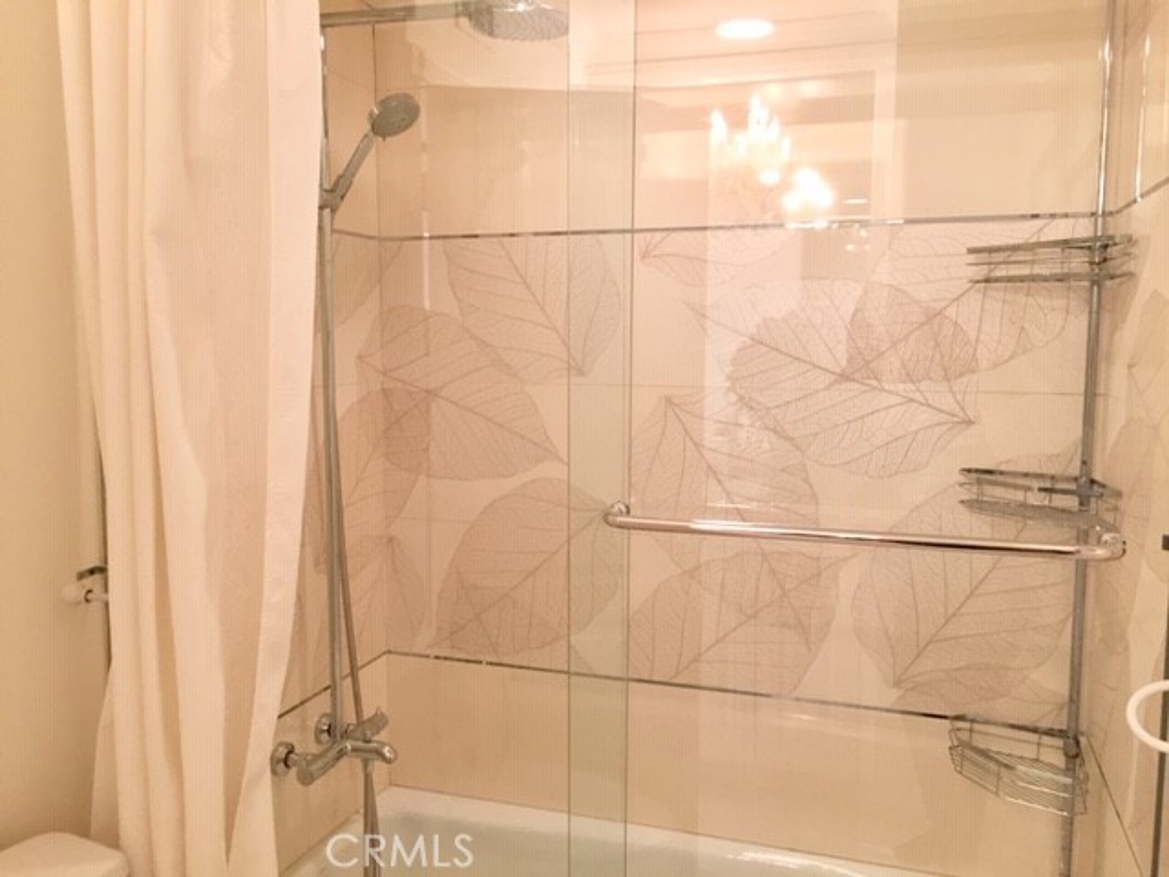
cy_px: 438
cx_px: 584
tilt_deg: -4.6
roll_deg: -1.0
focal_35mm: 29
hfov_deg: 61.7
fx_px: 979
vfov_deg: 48.2
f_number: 2.2
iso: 100
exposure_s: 1/30
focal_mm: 4.15
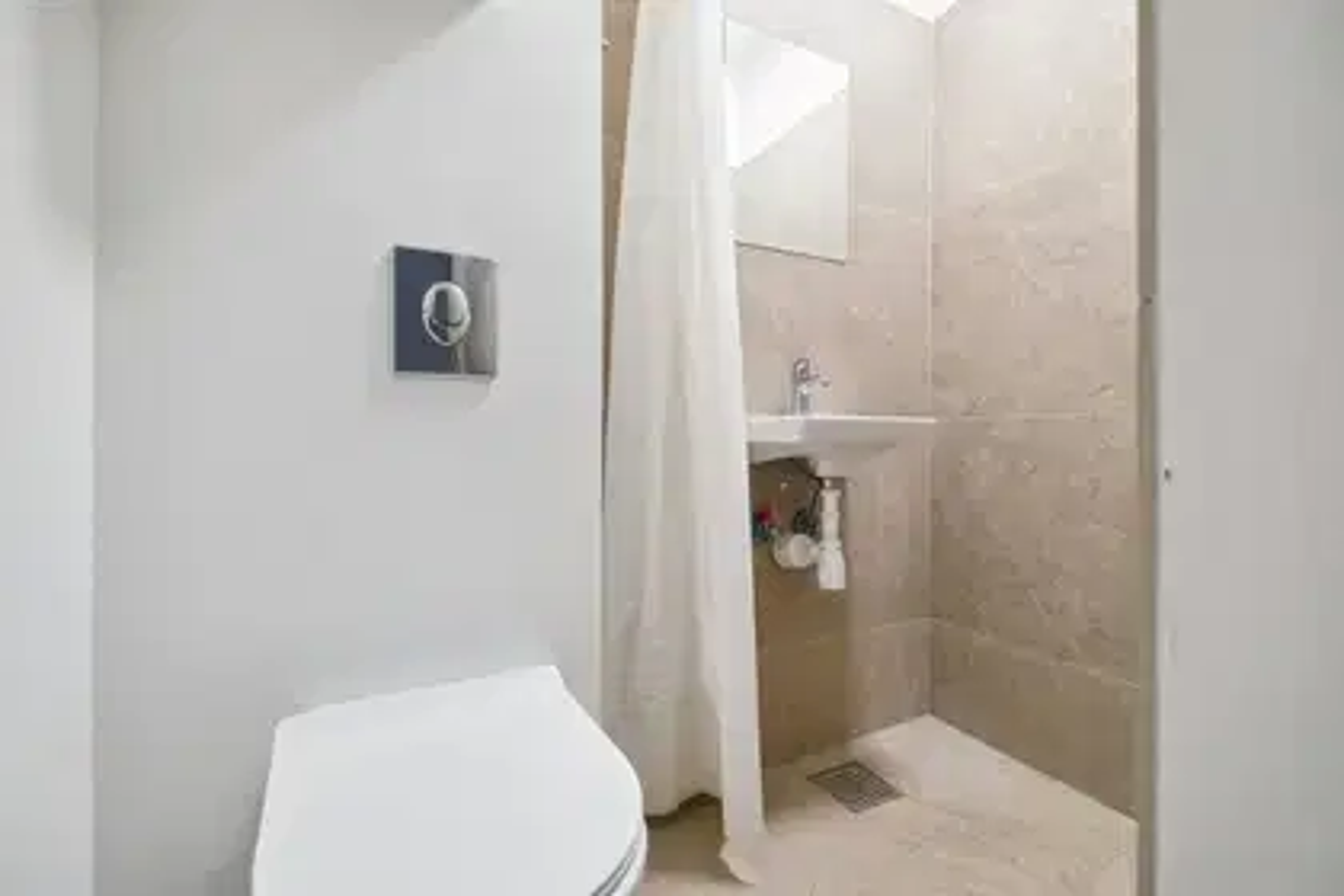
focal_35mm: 15
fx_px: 560
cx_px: 672
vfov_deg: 77.3
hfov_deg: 100.4
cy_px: 448
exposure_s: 1/50
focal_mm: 10
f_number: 4
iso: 800
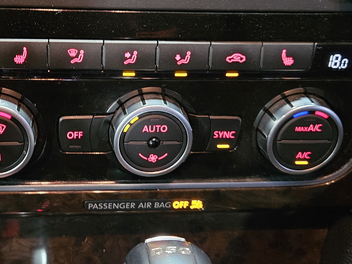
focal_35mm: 52
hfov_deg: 36.3
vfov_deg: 27.9
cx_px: 106
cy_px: 98
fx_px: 529
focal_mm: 5.4
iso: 1250
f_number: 1.8
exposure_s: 1/21.4
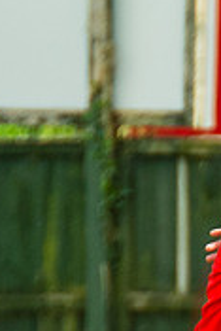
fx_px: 28984
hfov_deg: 0.4
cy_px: 389
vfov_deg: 0.7
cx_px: 464
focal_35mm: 3154
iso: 400
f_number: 4
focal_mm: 420
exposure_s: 1/1600
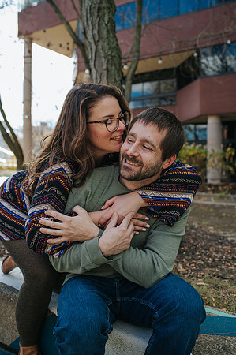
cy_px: 178
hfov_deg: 37.8
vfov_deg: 54.5
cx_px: 118
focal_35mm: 35
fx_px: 345
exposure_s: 1/1000
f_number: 3.5
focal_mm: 35
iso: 500
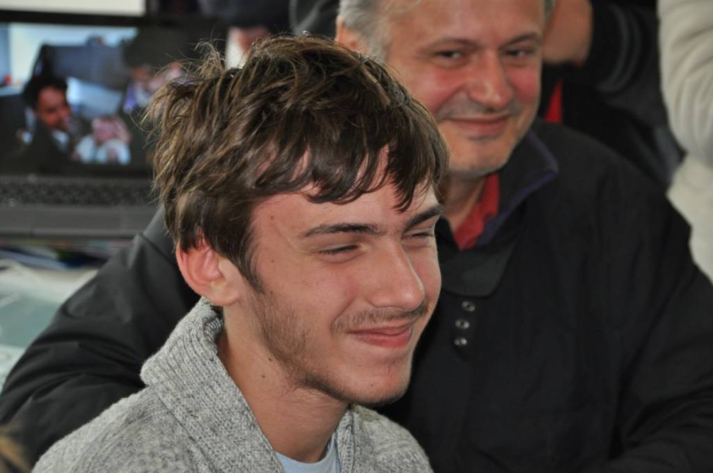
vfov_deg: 8.3
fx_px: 3264
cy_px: 236
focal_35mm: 165
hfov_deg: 12.5
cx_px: 356
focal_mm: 110
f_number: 5.3
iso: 800
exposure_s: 1/60
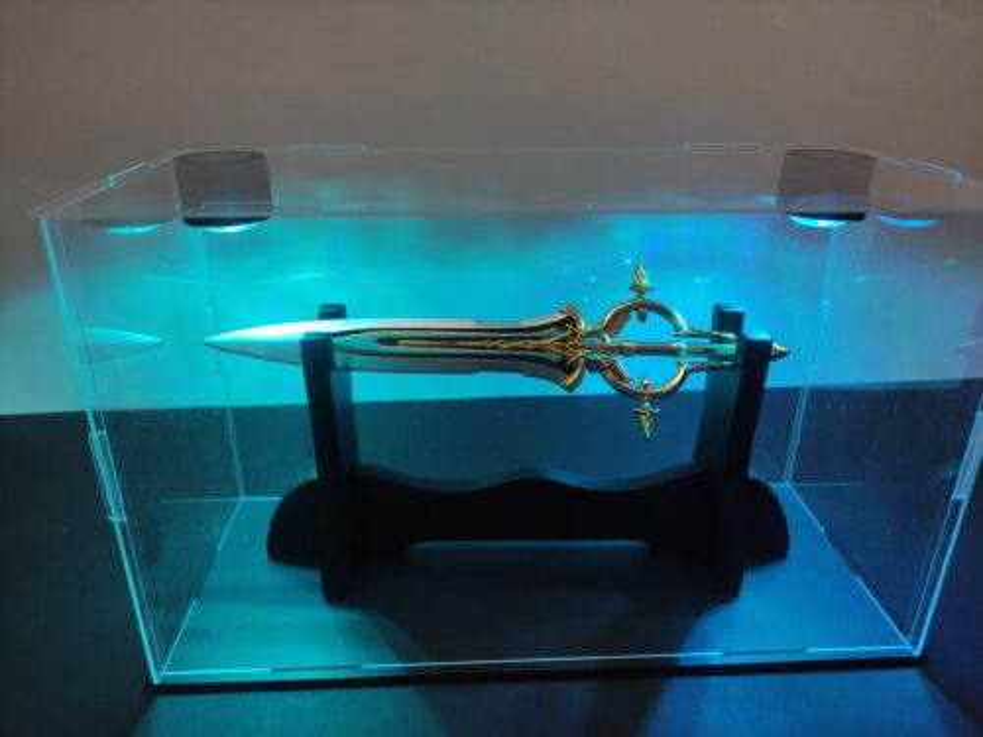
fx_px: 710
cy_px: 368
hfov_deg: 69.4
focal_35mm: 25
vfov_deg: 54.9
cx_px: 492
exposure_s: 1/30
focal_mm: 5.43
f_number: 1.89
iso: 1105
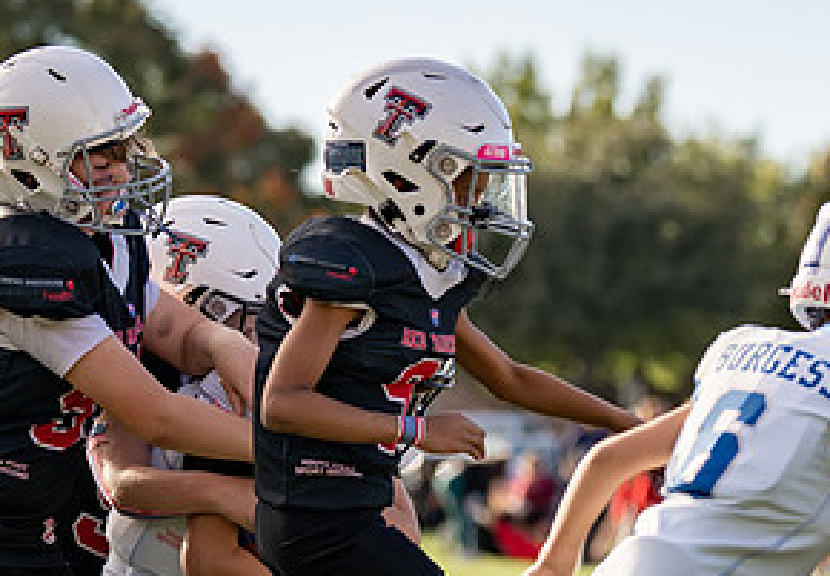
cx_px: 117
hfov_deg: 6.8
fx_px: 6955
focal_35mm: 298
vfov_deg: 4.7
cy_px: 530
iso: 125
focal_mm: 101
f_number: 2.8
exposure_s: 1/1600
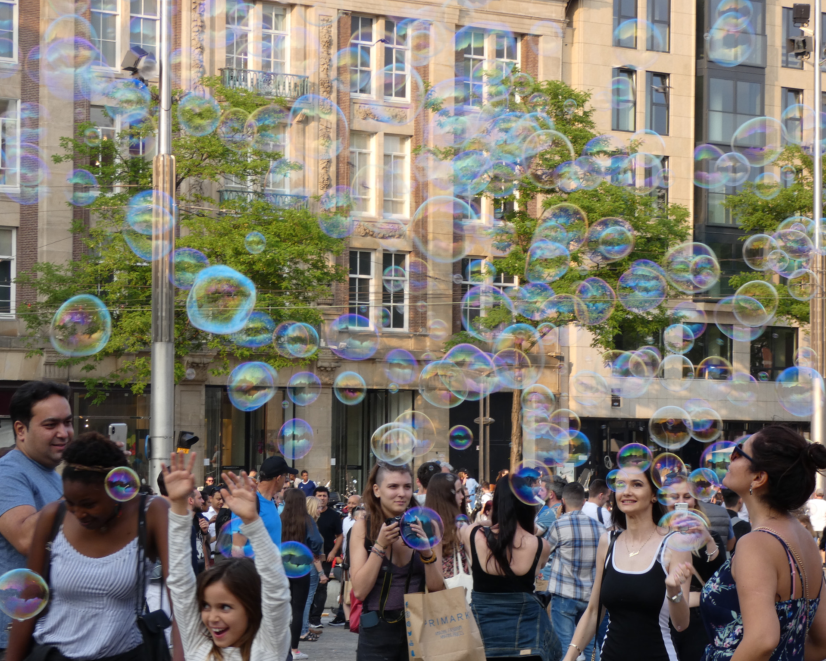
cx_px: 392
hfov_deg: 16.0
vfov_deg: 12.9
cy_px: 331
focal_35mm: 120
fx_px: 2934
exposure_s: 1/100
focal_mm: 20.5
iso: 80
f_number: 5
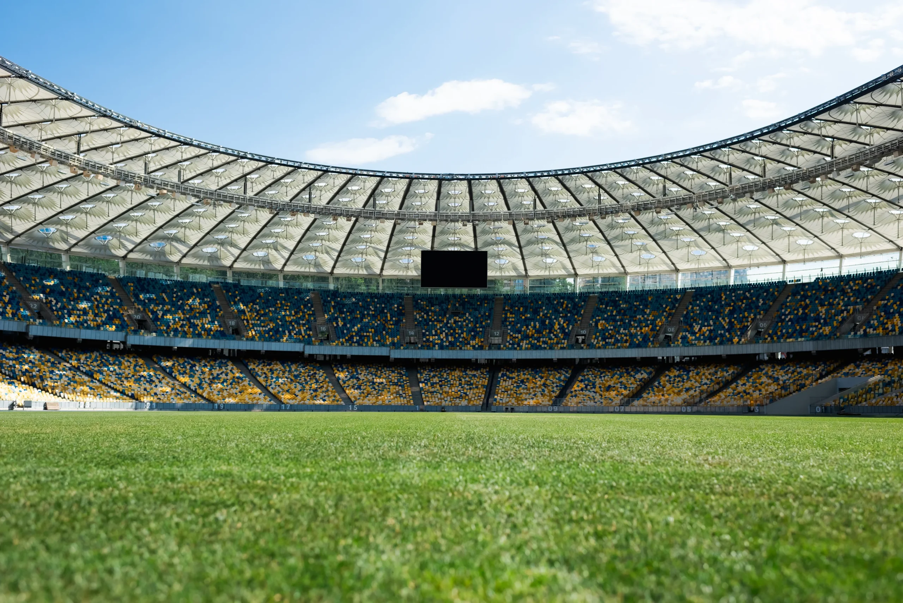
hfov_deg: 54.4
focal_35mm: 35
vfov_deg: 37.9
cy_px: 302
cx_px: 452
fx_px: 878
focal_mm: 35
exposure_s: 1/2000
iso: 200
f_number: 4.5
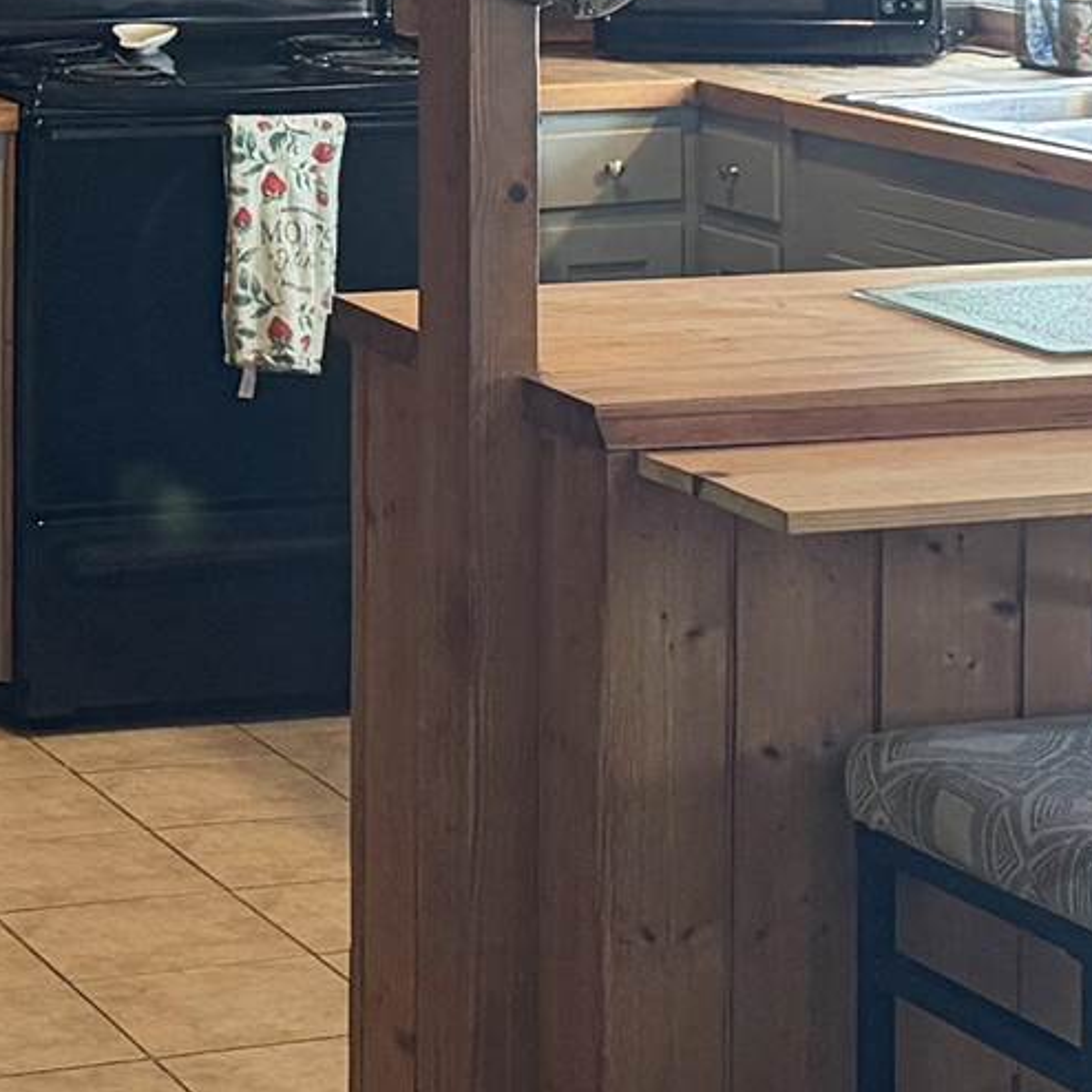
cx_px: 274
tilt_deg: -2.4
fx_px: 4711
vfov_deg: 12.9
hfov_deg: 13.2
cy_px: -248
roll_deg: -0.3
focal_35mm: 132
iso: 320
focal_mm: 6.76
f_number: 1.78
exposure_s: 1/60
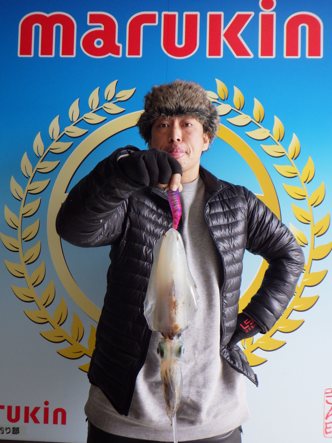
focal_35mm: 28
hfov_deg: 49.7
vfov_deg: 63.4
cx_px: 166
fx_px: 358
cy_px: 222
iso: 250
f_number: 3.5
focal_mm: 5
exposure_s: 1/125
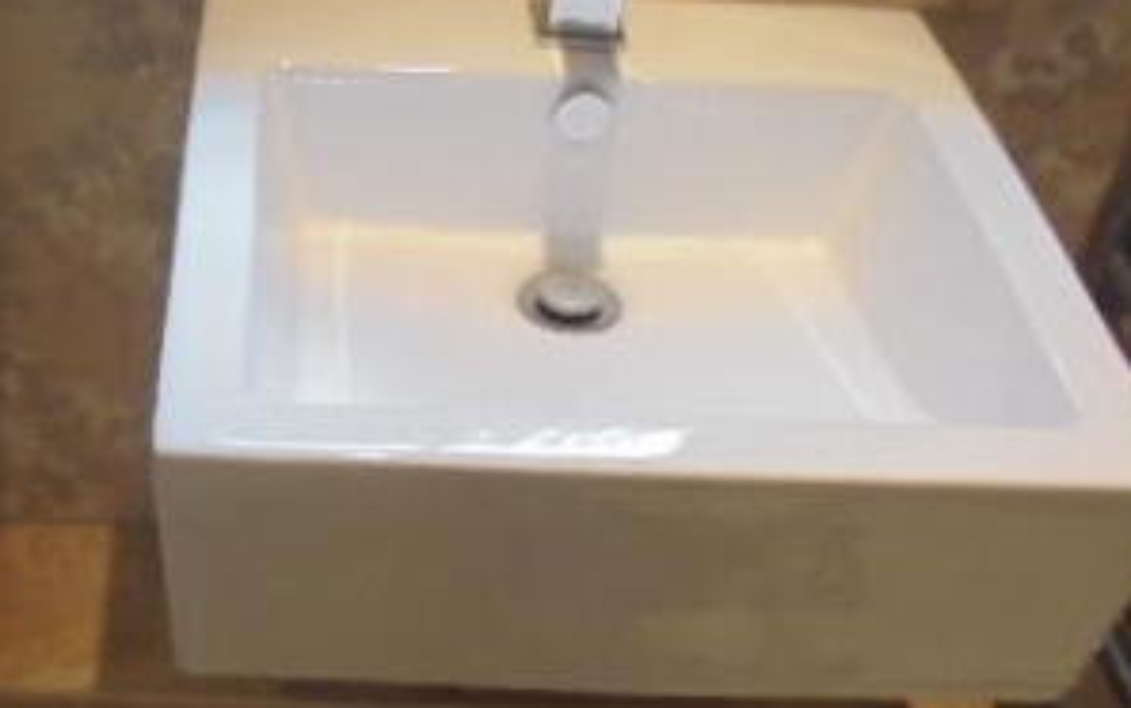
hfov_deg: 36.2
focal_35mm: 54
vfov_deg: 24.0
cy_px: 367
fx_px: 1665
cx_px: 219
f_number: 3.5
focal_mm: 4.6
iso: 400
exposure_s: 1/30
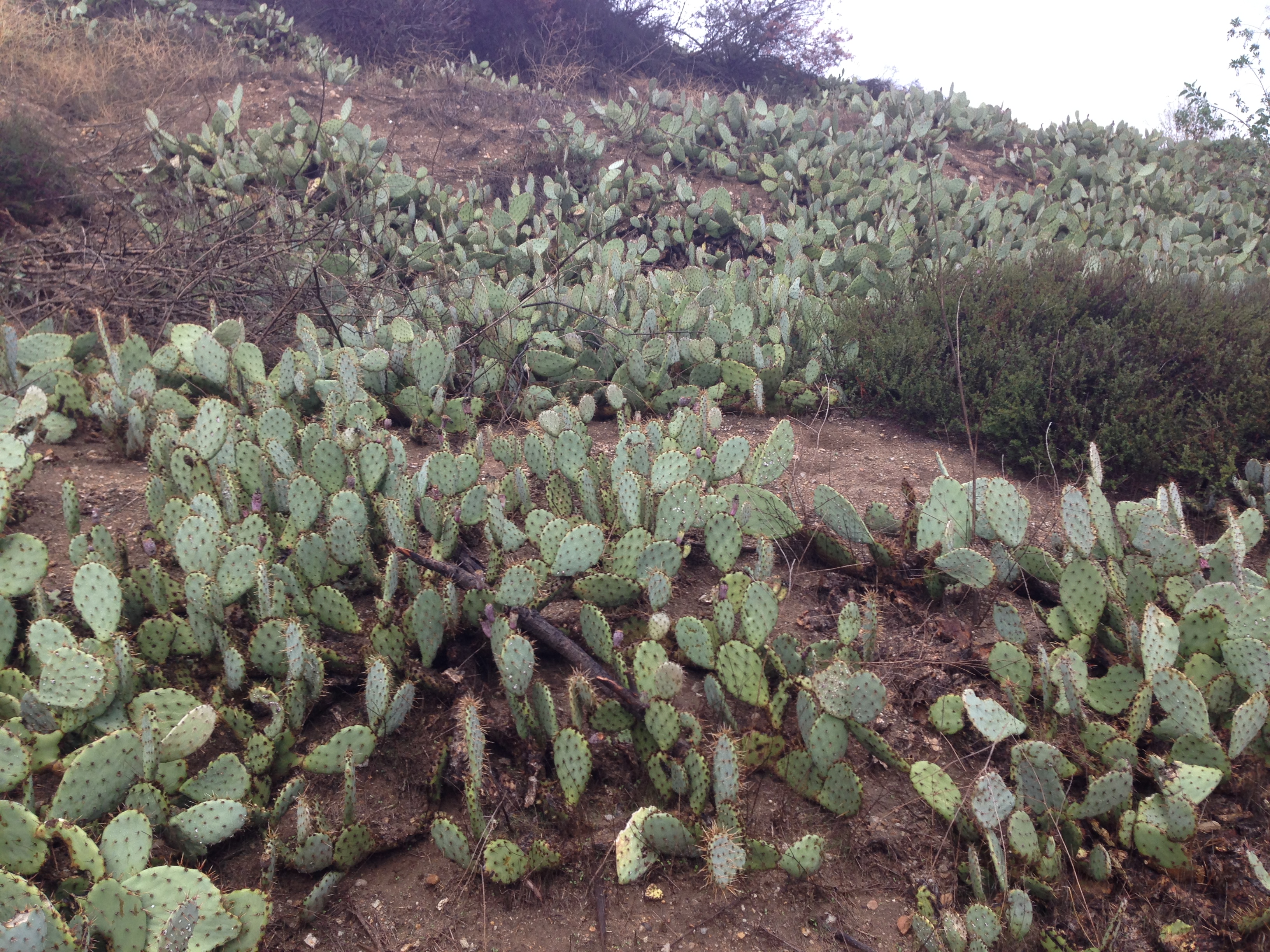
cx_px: 635
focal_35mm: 33
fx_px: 1211
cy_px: 476
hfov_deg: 55.4
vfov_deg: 42.9
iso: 50
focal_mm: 4.12
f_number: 2.4
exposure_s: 1/303
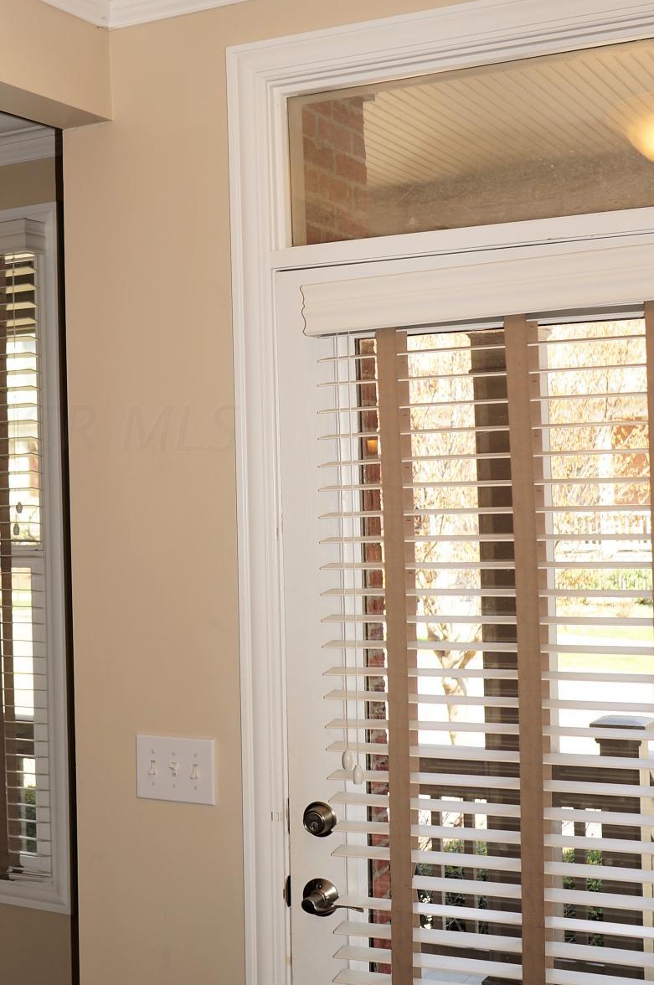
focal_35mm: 51
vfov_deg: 38.9
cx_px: 127
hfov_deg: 25.9
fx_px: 1393
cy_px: 426
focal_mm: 20
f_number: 4
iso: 100
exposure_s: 1/60
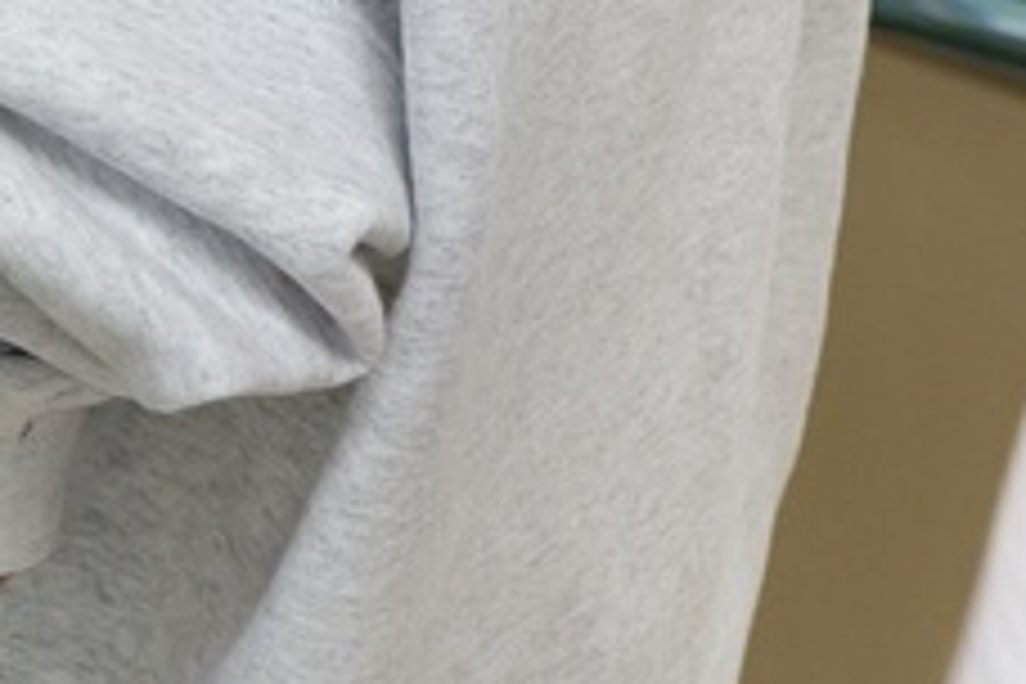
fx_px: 4873
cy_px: -772
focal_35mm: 171
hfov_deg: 10.7
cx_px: -1238
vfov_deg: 7.6
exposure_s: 1/60
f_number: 5.6
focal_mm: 38
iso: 2000
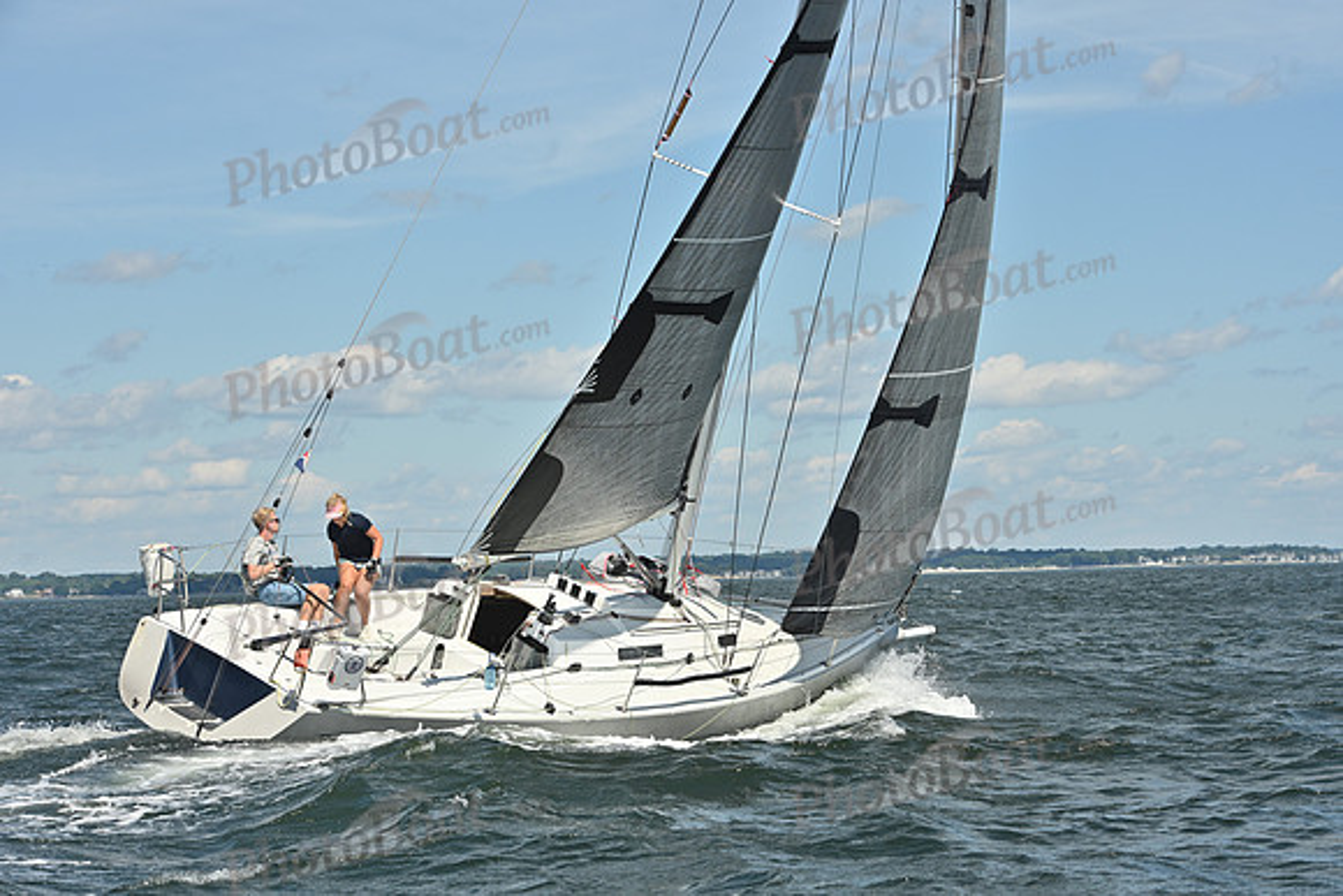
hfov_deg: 22.1
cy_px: 448
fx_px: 3433
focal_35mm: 92
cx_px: 672
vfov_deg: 14.9
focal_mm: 92
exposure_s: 1/1250
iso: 250
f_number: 9
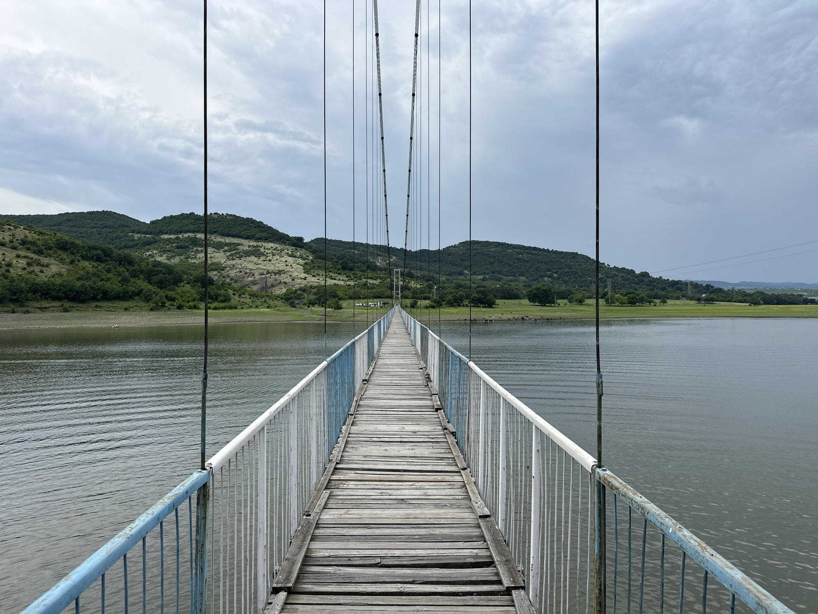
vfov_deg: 56.8
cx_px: 409
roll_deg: +0.2
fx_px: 567
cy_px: 307
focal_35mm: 24
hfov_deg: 71.6
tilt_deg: -0.4
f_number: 1.78
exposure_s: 1/3597
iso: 80
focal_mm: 6.86
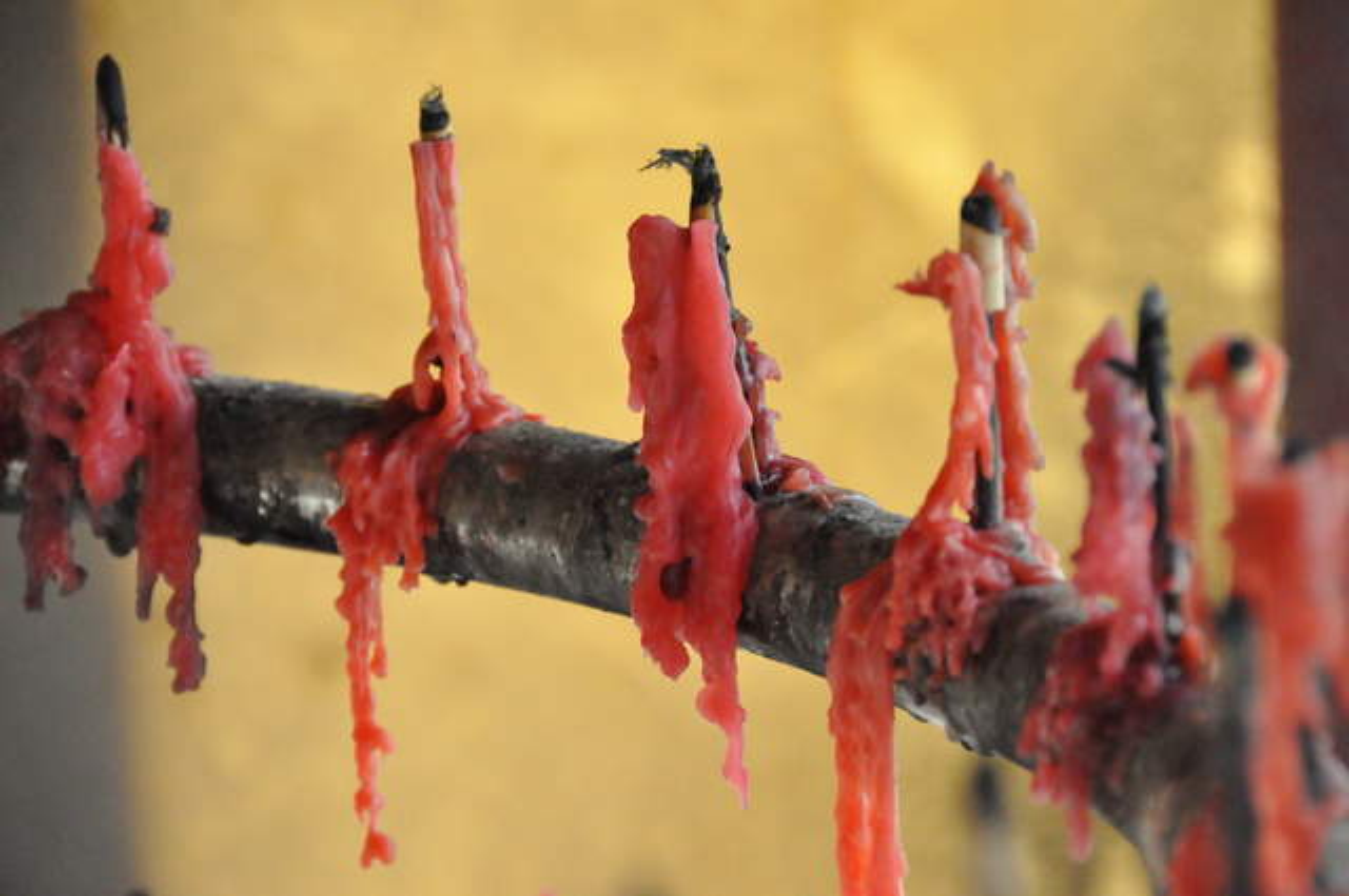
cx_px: 674
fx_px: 11227
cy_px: 448
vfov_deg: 4.6
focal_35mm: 300
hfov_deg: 6.9
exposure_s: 1/1000
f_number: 8
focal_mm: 200
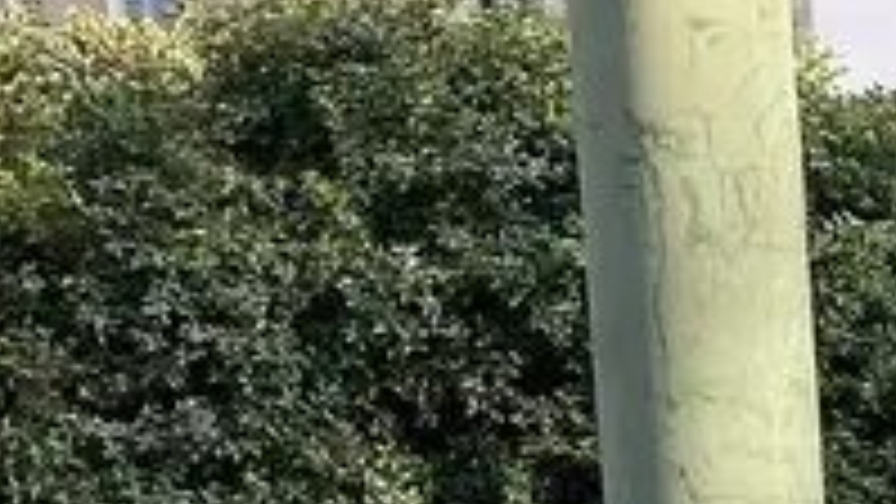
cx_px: 1756
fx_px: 4063
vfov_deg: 6.4
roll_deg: +2.8
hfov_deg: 11.4
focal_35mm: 171
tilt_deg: -11.5
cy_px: 1624
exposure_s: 1/389
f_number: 1.8
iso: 32
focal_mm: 4.25
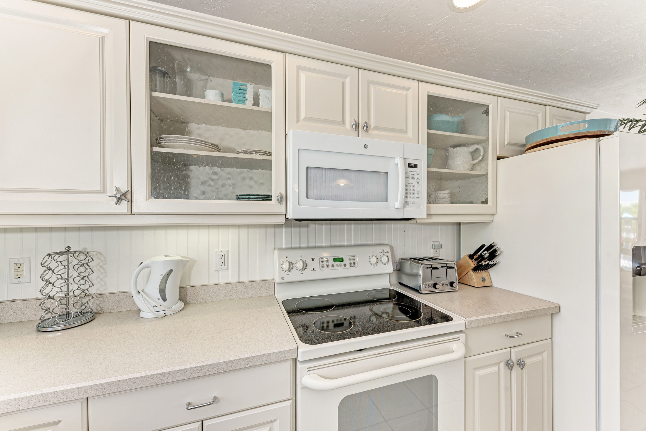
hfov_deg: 104.3
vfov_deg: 81.2
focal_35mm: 14
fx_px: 251
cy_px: 216
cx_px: 323
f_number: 7.1
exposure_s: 1/30
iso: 100
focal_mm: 14
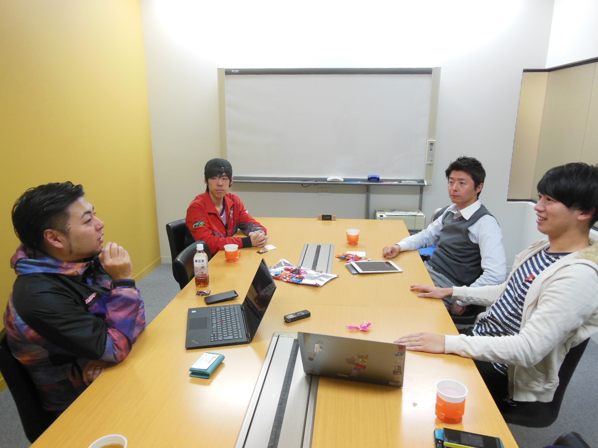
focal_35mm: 25
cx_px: 299
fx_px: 432
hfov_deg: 69.4
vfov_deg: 54.9
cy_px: 224
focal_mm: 4.5
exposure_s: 1/30
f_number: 3.5
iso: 250
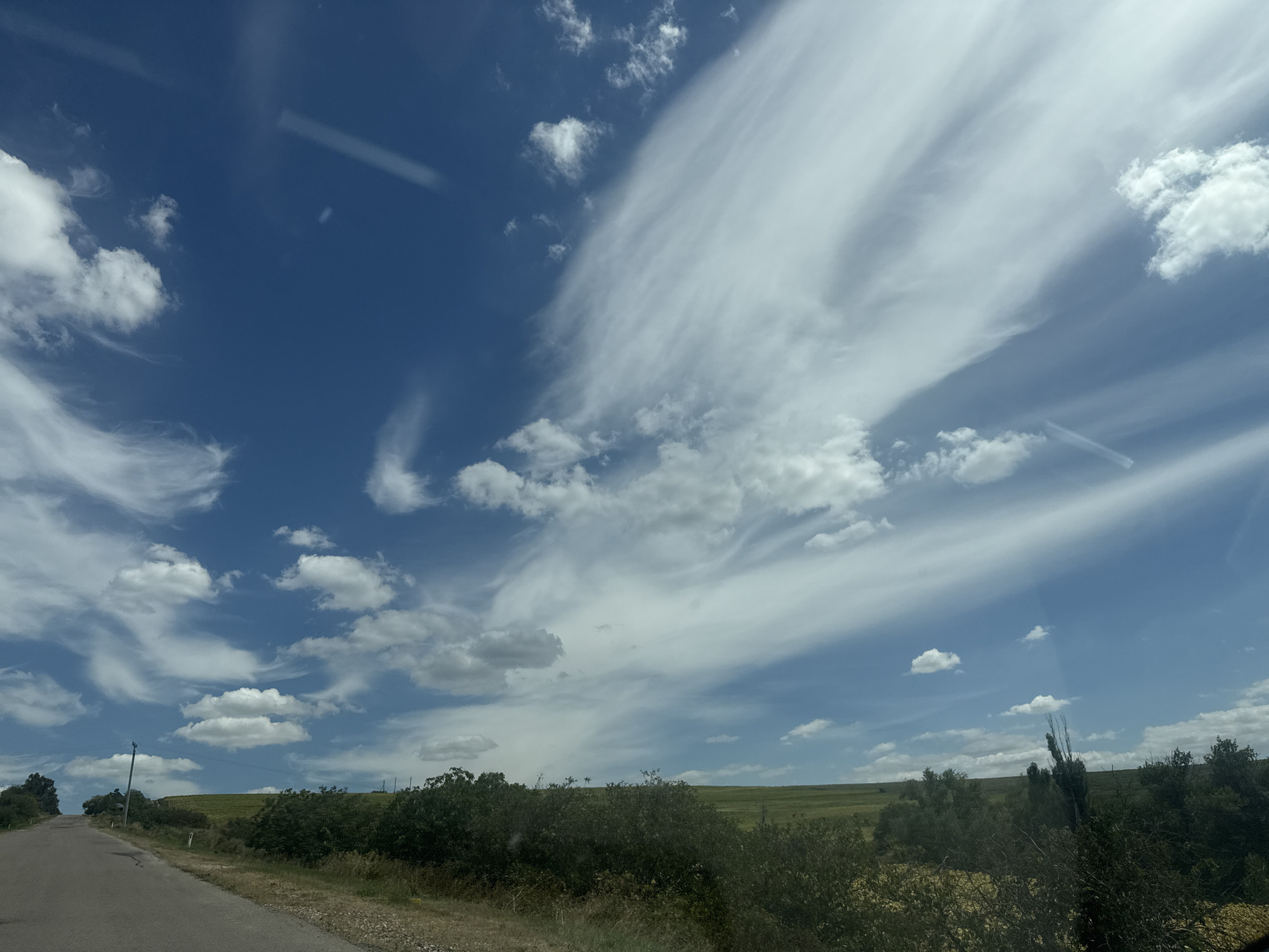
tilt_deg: +26.7
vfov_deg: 56.8
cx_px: 634
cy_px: 476
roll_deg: -2.2
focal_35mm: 24
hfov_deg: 71.6
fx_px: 880
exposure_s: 1/11905
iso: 80
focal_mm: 6.76
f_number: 1.78
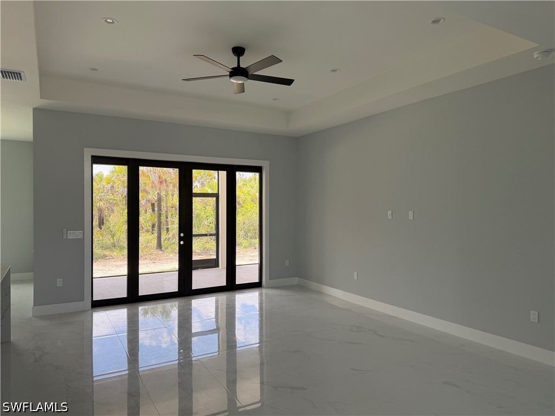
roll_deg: +0.4
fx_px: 385
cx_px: 278
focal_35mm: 24
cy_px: 208
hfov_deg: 71.6
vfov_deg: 56.8
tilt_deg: -0.6
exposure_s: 1/504
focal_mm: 6.76
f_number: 1.78
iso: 100
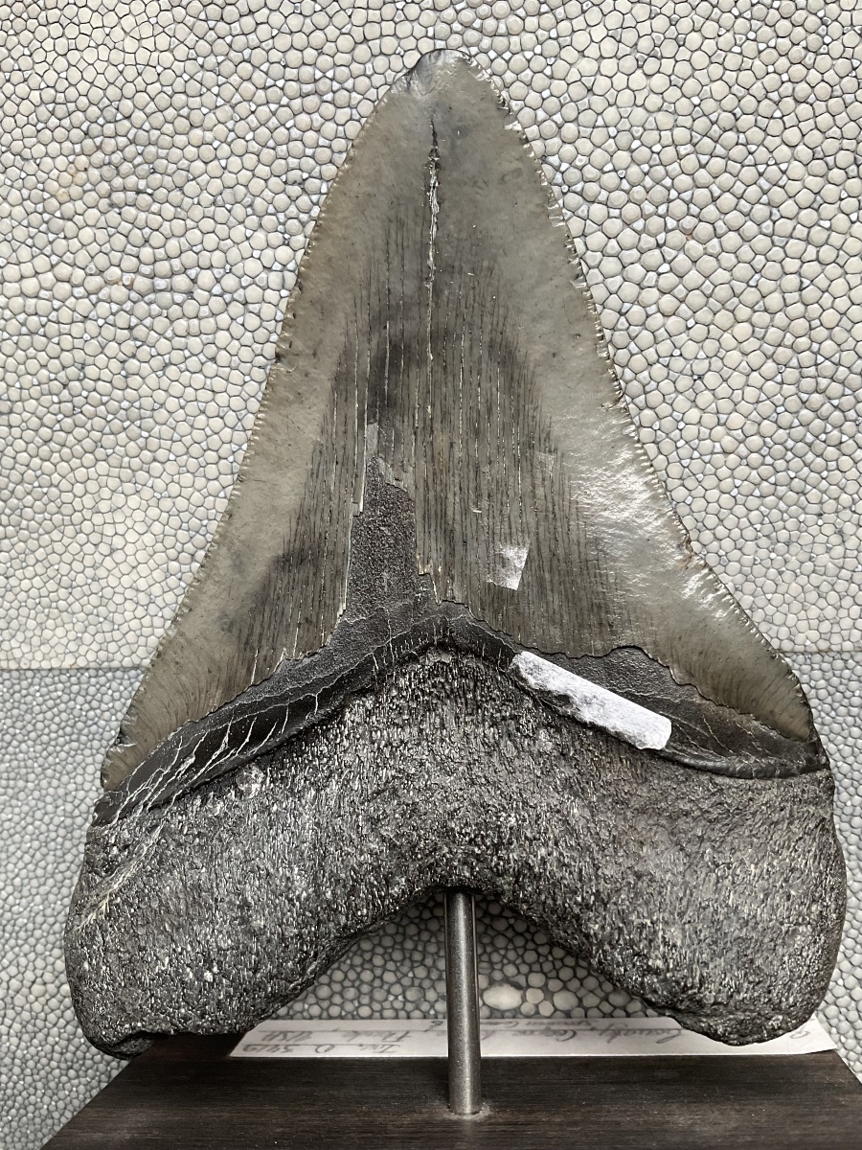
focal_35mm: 29
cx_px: 431
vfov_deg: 61.7
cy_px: 575
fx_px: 963
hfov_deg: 48.2
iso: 64
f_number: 1.8
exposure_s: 1/120
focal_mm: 3
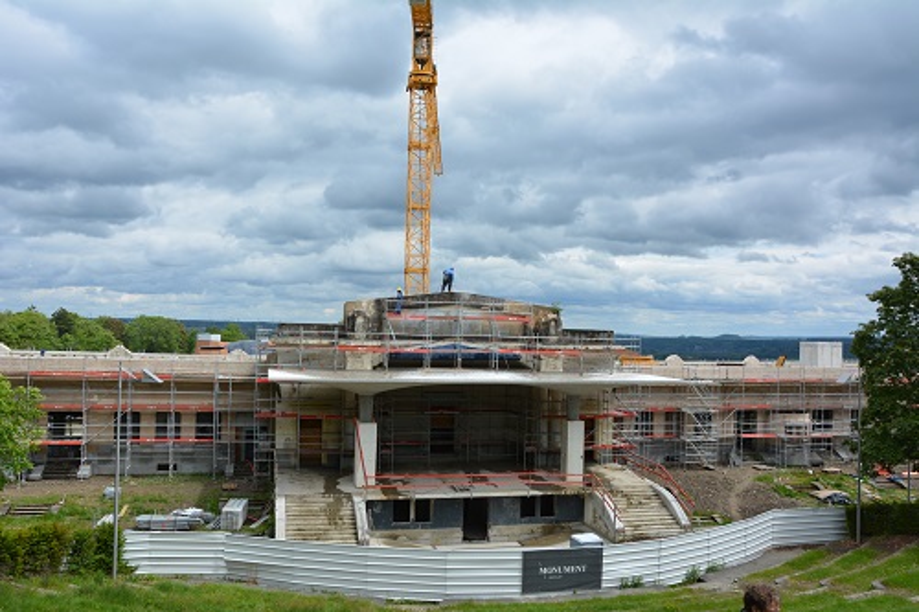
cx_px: 460
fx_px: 804
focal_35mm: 32
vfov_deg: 41.7
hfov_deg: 59.5
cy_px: 306
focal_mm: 21
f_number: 8
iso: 100
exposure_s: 1/250
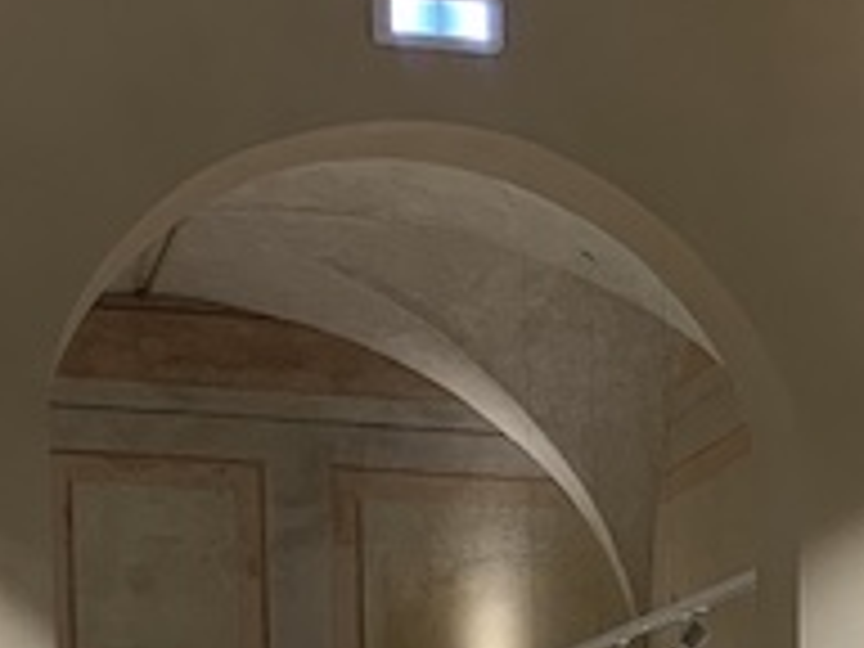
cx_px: 904
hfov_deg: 15.8
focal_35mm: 122
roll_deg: +0.7
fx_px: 3045
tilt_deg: -1.6
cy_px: 1087
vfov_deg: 11.4
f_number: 1.8
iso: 50
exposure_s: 1/100
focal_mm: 4.25
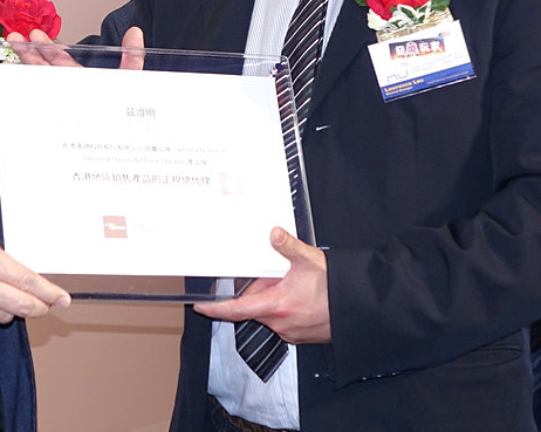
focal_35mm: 161
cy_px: -16
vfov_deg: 9.5
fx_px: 2576
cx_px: 146
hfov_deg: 12.0
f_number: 2.8
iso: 400
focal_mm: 24.28
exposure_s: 1/60
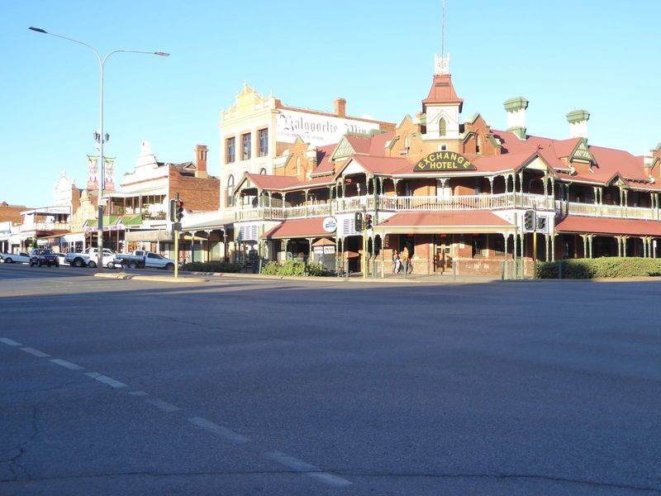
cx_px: 330
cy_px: 248
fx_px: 802
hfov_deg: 44.8
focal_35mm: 42
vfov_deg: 34.3
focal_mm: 7.2
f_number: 3.8
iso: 125
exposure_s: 1/200
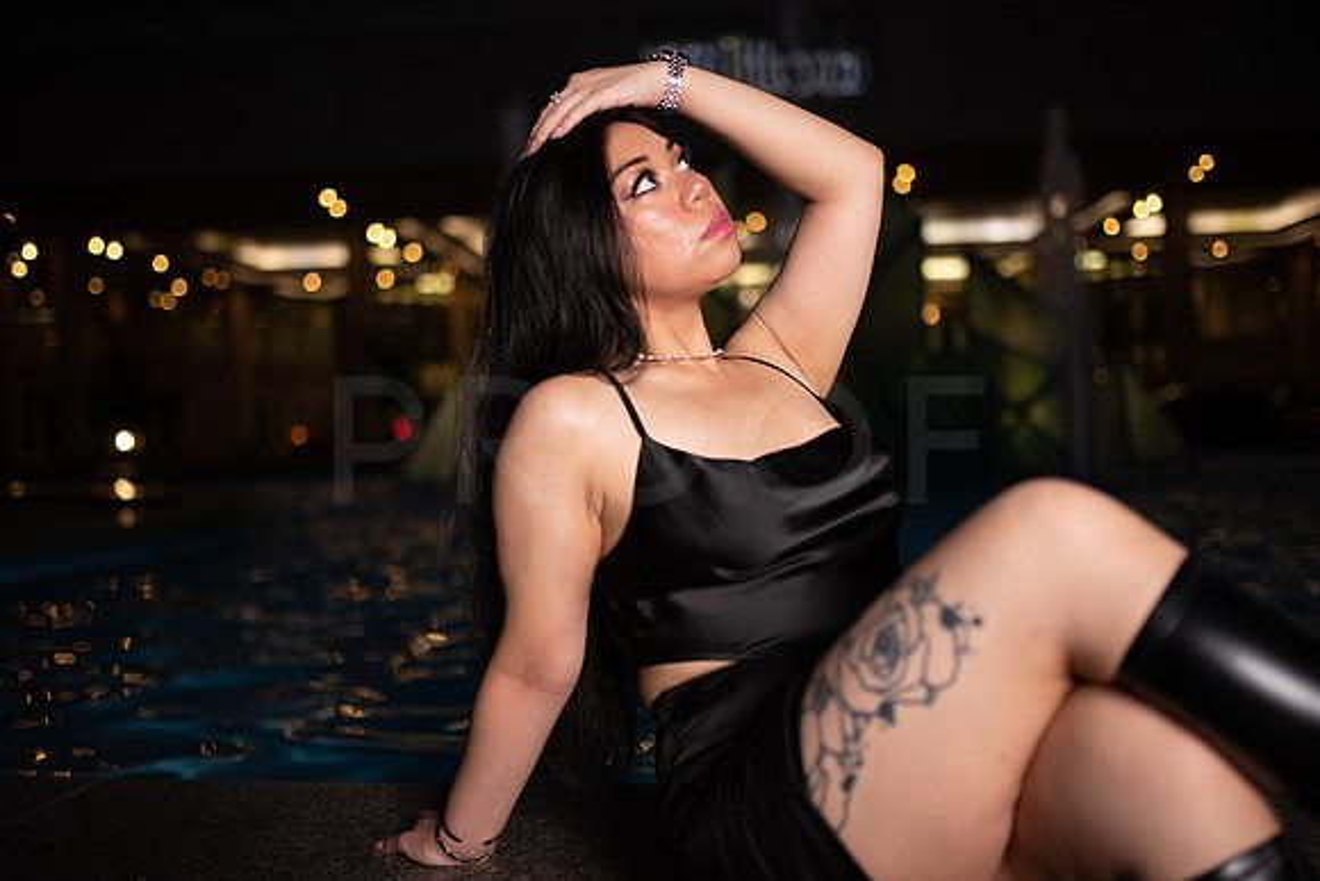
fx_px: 1284
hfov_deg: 54.4
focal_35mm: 35
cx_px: 660
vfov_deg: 37.9
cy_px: 440
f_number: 1.4
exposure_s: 1/640
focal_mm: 35
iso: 800
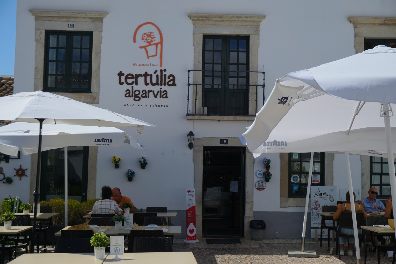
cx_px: 198
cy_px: 132
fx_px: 544
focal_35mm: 50
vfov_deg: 27.3
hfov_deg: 40.0
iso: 160
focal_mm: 33
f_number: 8
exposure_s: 1/1600
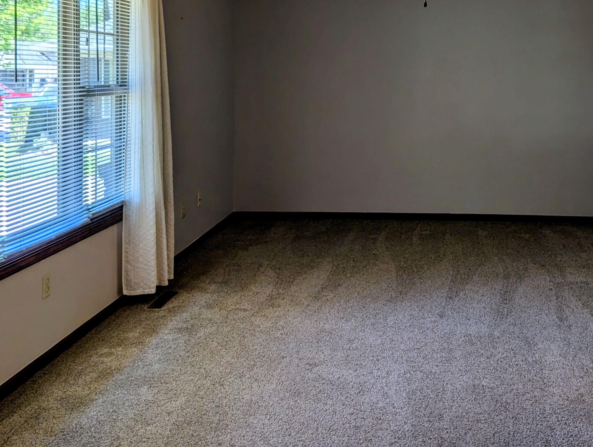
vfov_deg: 35.6
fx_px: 669
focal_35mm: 39
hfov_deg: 47.3
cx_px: 379
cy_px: 84
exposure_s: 1/311
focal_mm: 6.9
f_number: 1.68
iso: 24
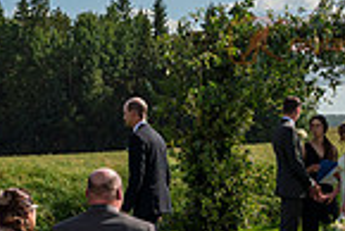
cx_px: 331
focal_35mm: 140
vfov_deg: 9.8
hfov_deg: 14.4
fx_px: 1343
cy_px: 49
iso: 400
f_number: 4.5
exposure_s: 1/5000
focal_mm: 35
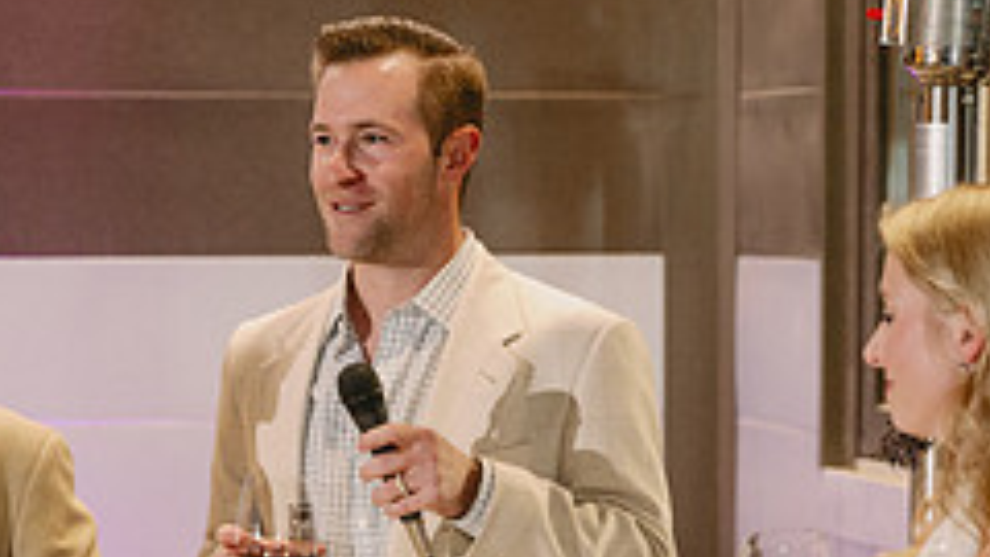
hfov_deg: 12.2
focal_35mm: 177
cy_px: 631
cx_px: 412
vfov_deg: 6.8
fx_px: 4646
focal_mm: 70
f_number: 2.8
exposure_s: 1/100
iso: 2500
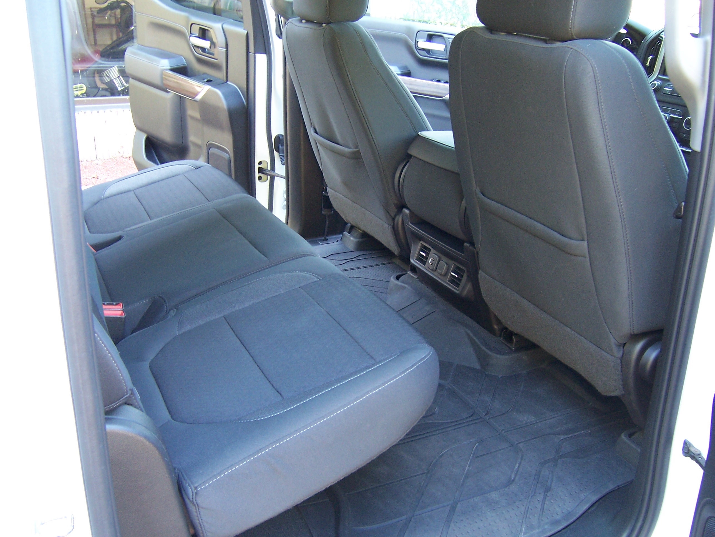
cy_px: 268
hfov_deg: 55.4
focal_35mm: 33
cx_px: 358
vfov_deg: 42.9
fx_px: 682
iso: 140
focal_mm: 5.5
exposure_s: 1/8
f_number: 3.4
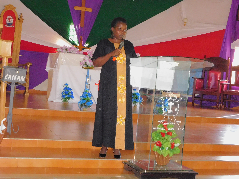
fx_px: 456
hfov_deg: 29.4
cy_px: 90
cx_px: 120
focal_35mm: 66
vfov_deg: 22.3
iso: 1600
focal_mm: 11.7
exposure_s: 1/30
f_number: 4.2
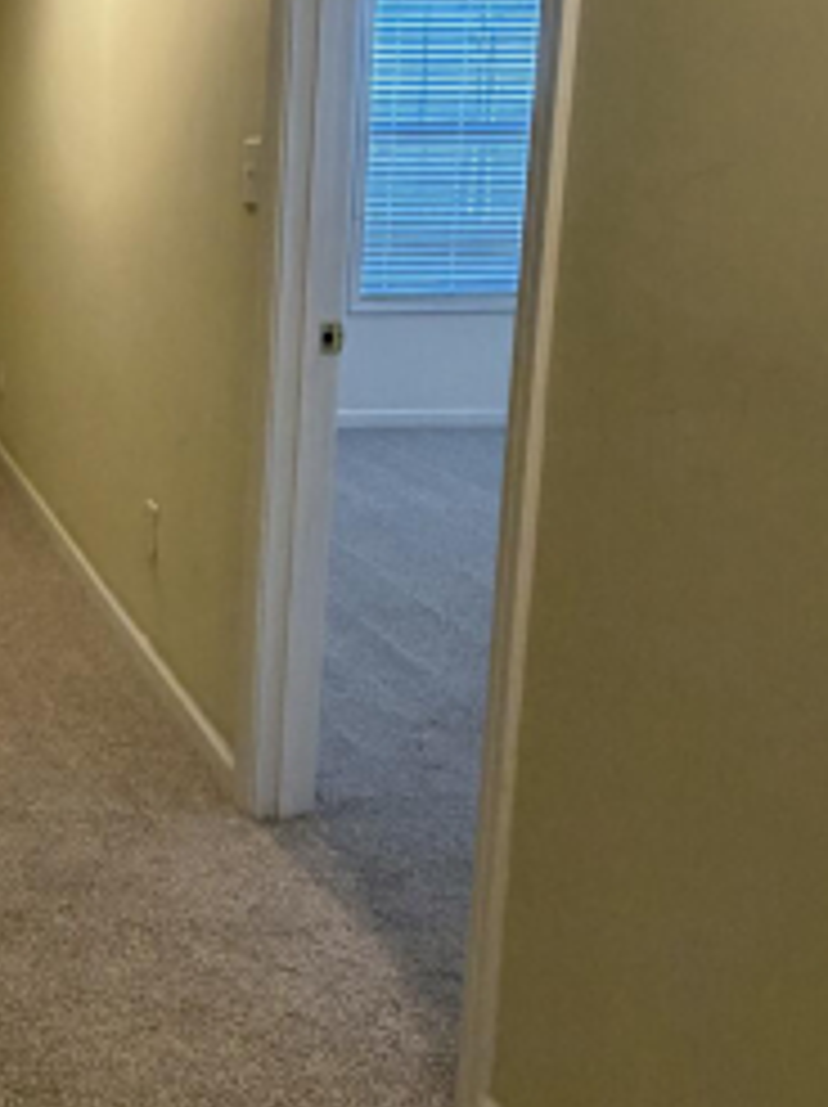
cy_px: 326
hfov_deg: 31.2
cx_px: -184
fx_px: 1214
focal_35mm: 38
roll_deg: +0.1
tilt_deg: -7.6
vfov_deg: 47.8
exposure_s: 1/60
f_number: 2.2
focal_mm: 2.22
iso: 320
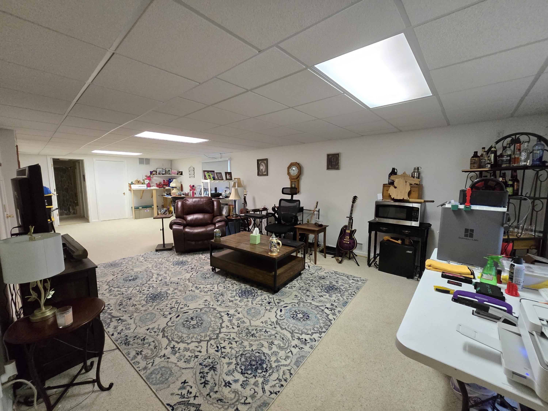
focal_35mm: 13
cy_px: 206
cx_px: 274
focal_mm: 2.2
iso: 800
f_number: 2.2
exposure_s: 1/60
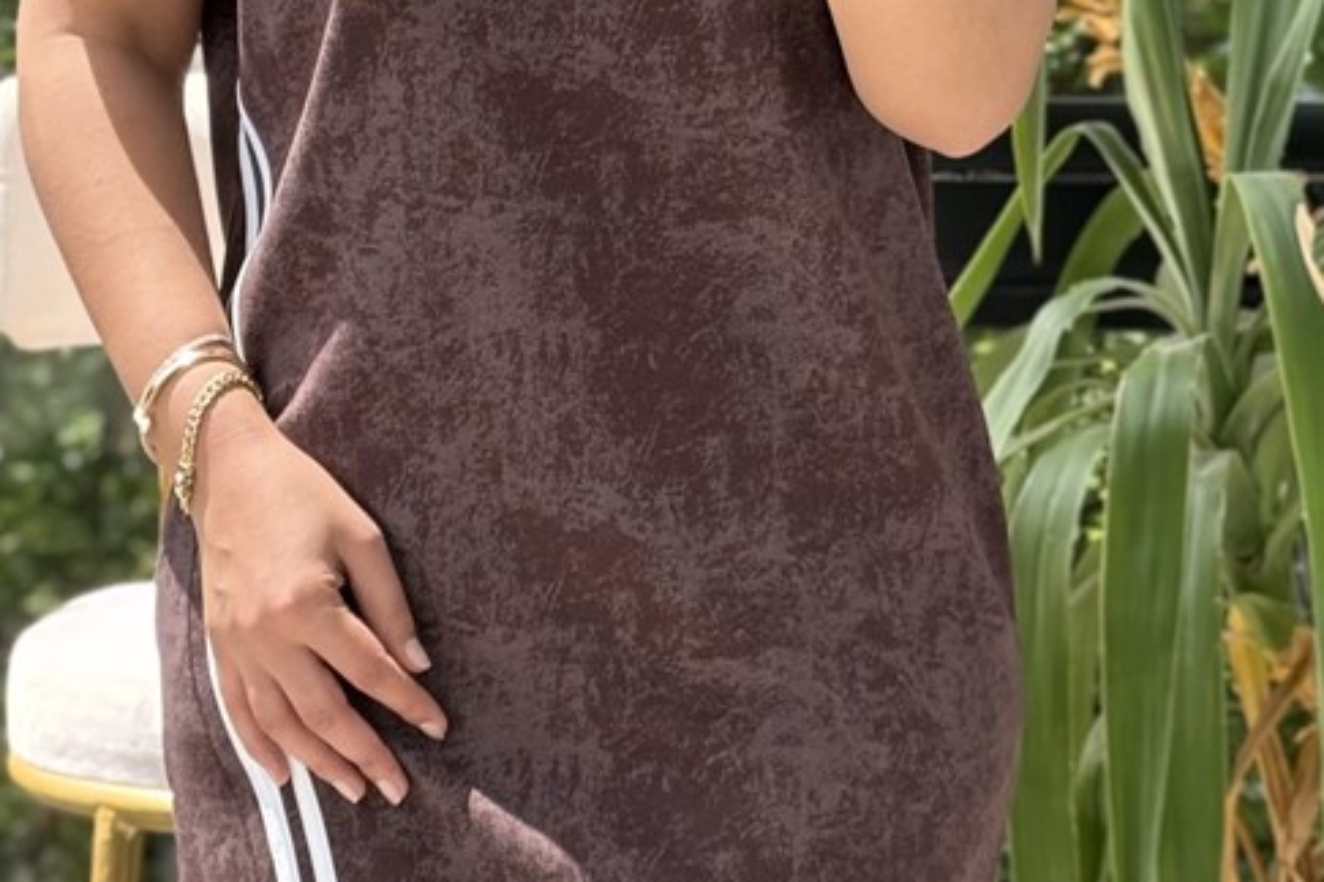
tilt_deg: -18.8
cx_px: 687
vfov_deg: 10.0
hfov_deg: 15.0
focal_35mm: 137
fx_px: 5038
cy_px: 342
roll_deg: +0.7
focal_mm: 6.76
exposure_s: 1/481
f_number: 1.78
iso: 64
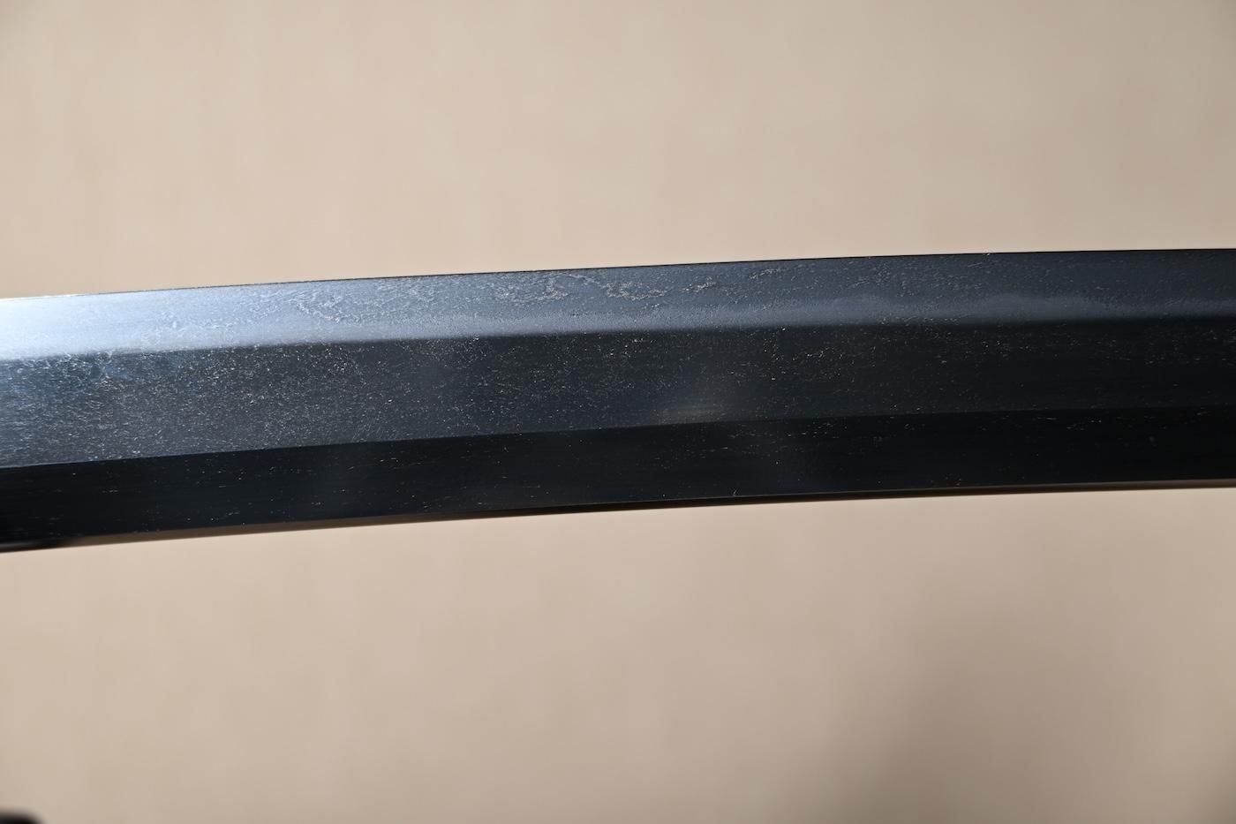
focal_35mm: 78
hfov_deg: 26.0
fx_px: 2677
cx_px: 618
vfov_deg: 17.5
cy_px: 412
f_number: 4.8
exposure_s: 1
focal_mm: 52
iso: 100
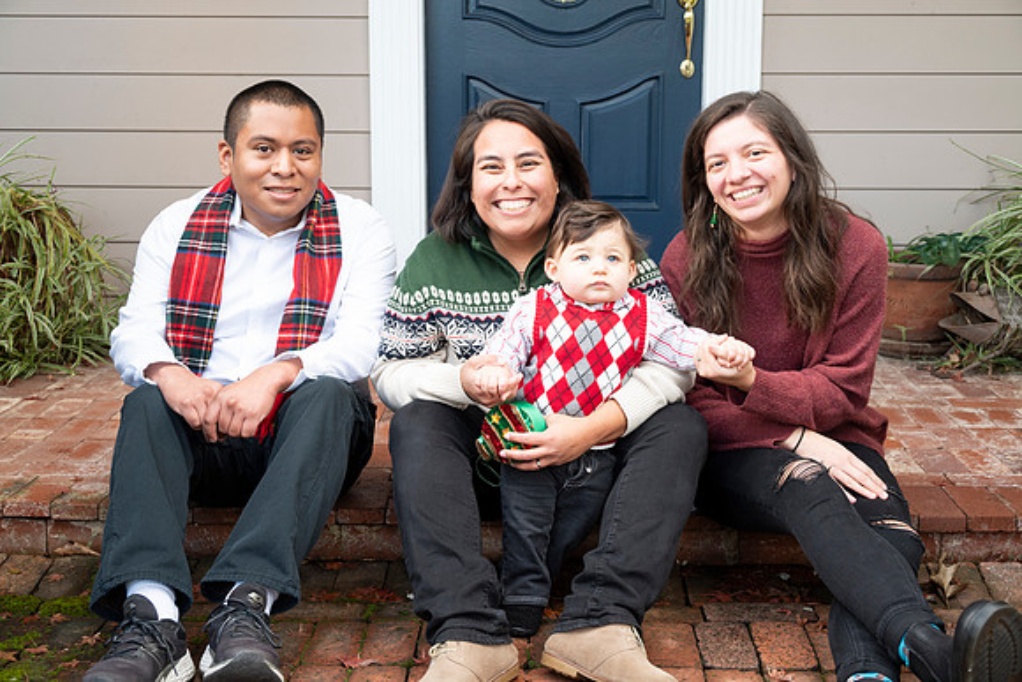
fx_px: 1306
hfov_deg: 42.7
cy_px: 341
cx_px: 511
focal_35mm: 46
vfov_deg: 29.3
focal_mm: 46
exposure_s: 1/100
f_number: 5.3
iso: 400
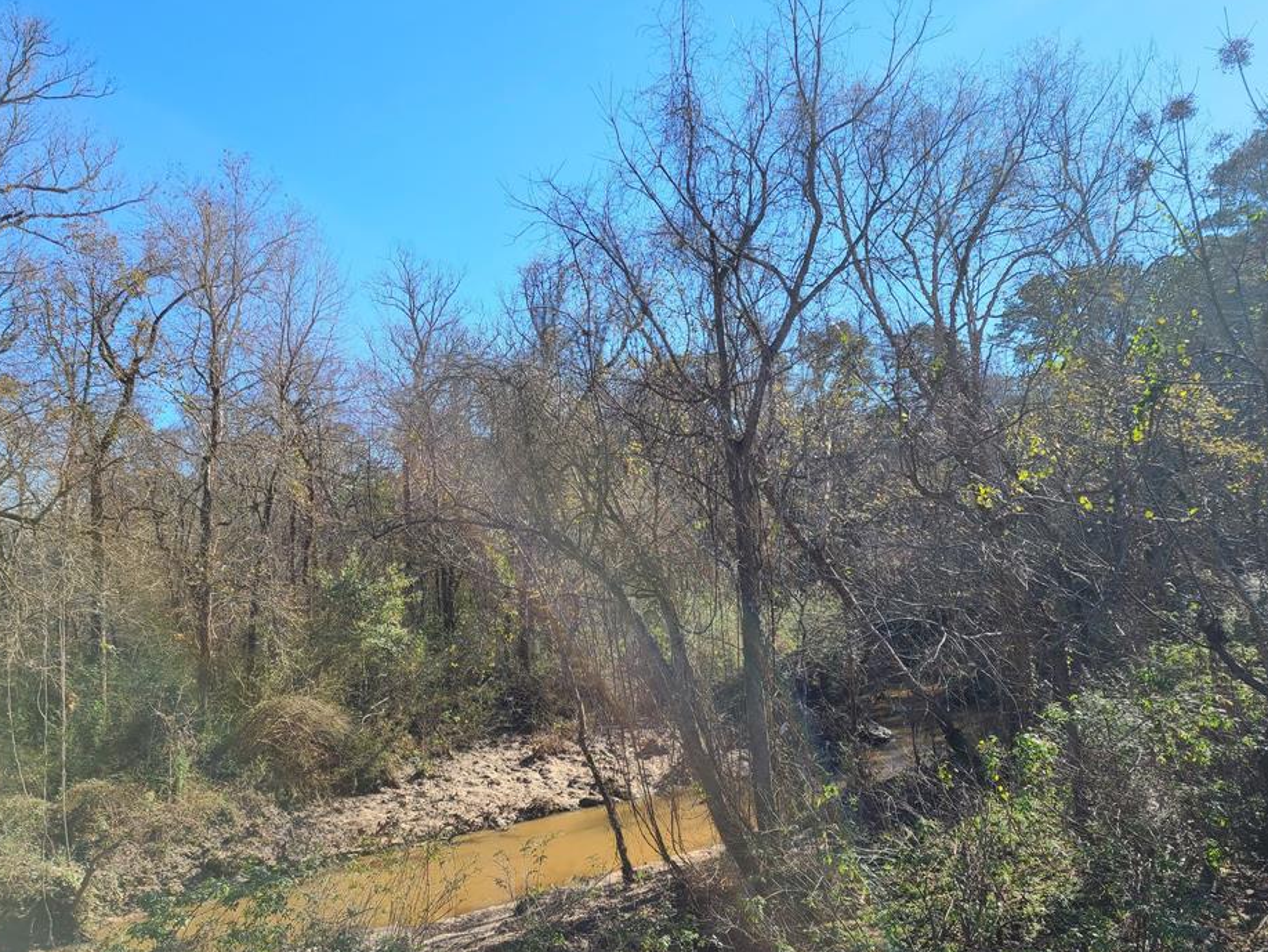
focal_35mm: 29
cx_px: 626
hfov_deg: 61.6
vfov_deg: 48.2
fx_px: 1063
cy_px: 479
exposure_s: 1/975
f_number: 1.8
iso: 40
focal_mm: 5.4
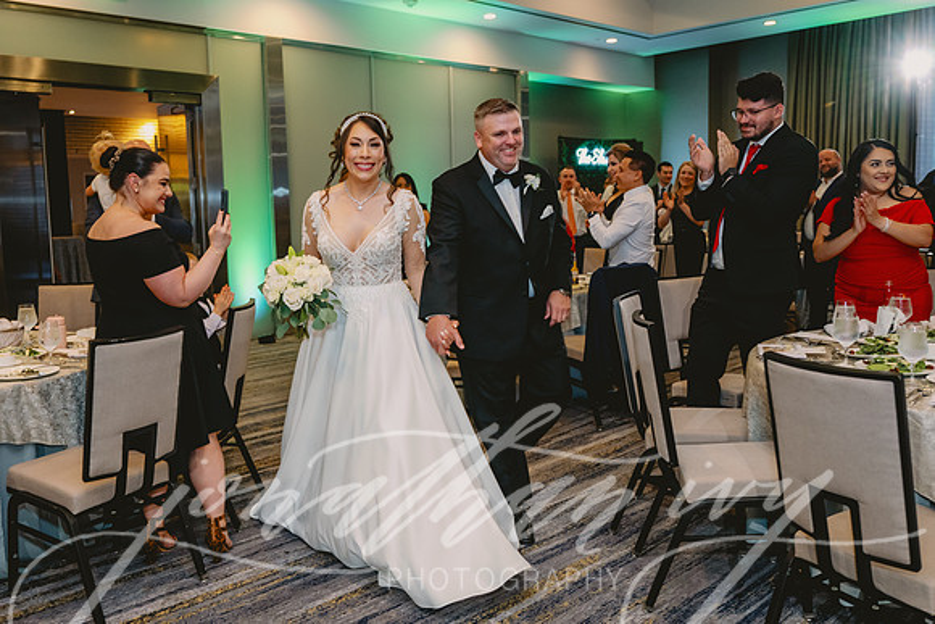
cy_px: 284
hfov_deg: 59.3
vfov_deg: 41.6
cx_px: 426
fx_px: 820
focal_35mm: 32
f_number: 2.8
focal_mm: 29
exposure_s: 1/160
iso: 1600
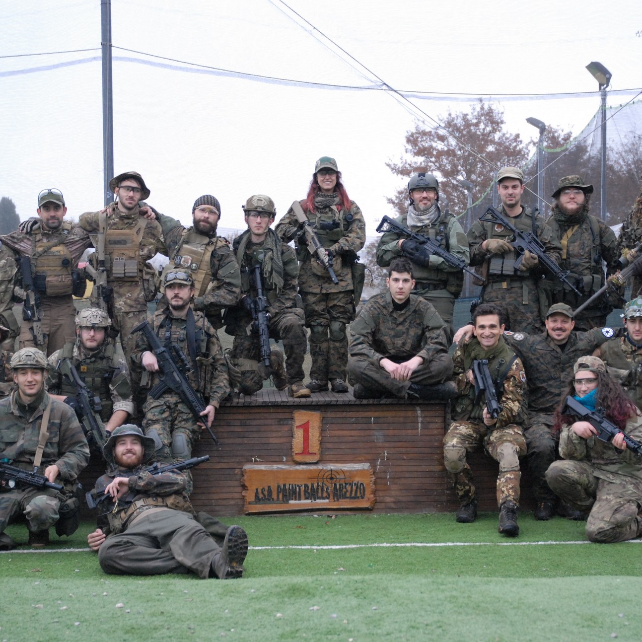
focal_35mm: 65
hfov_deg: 26.5
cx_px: 353
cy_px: 321
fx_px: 1364
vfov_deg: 26.5
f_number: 4
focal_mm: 34
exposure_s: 1/500
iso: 1000
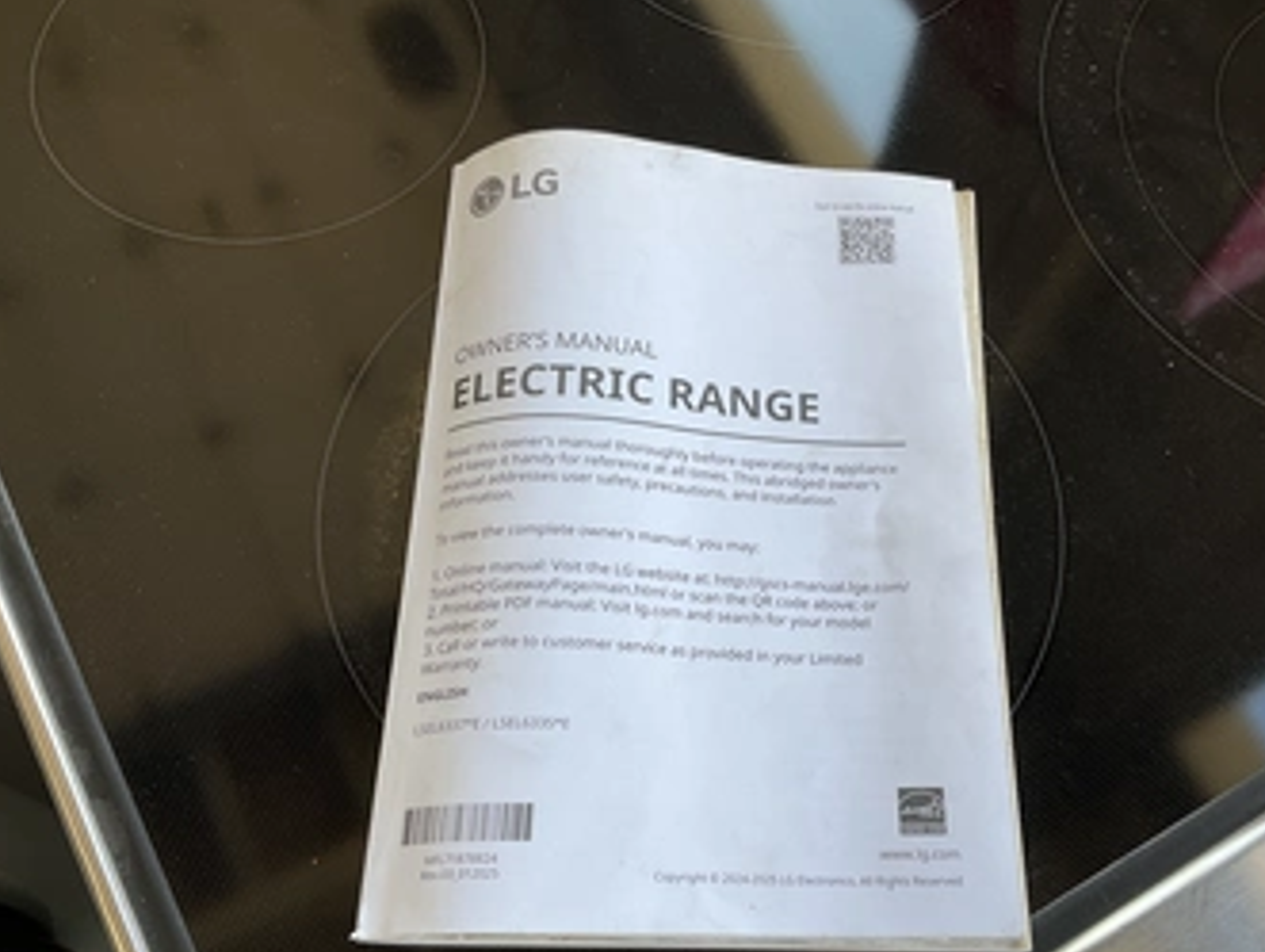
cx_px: 741
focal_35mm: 35
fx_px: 1280
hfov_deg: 52.3
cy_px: 558
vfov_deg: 40.6
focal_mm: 3
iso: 20
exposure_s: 1/120
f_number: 1.8
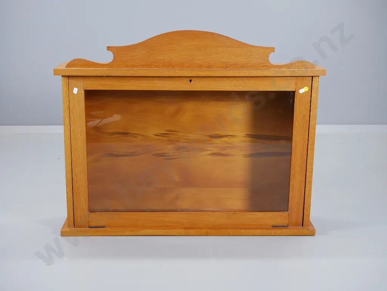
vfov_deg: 27.1
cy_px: 146
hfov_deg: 35.5
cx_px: 194
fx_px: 604
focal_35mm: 54
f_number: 6.3
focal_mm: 27
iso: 800
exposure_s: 1/15
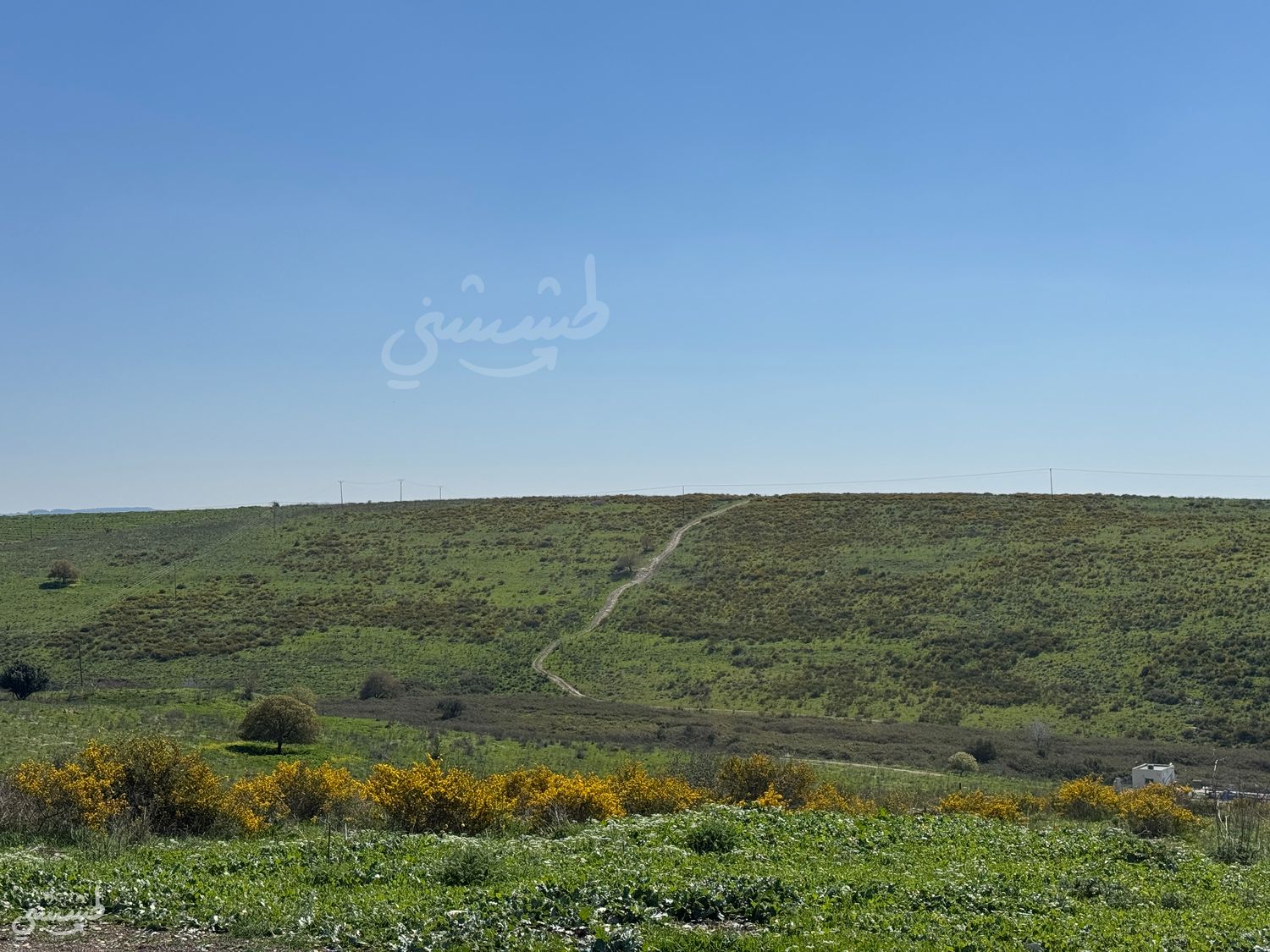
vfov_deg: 30.3
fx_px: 1761
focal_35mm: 48
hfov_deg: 39.7
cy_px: 476
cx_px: 635
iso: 64
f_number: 1.78
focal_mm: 6.76
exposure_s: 1/10526
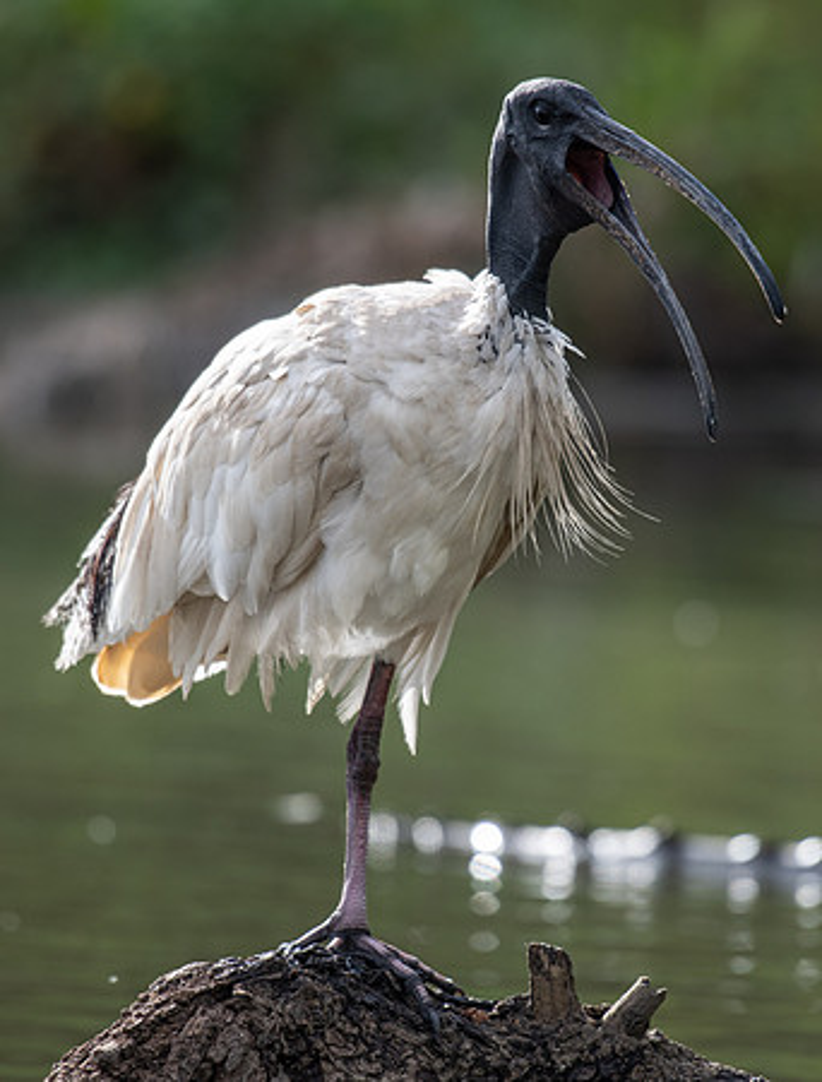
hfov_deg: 2.6
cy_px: 538
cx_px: 458
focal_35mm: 580
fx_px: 18195
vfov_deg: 3.4
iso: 280
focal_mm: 400
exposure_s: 1/500
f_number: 5.6
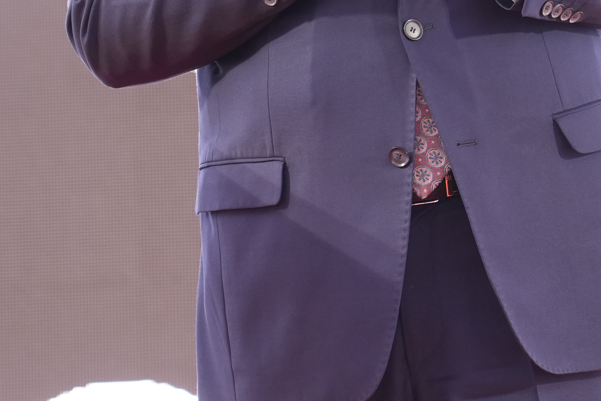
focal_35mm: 612
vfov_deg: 2.2
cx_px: 438
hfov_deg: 3.4
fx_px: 10217
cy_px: -138
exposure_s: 1/200
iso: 1250
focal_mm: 194
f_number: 2.8
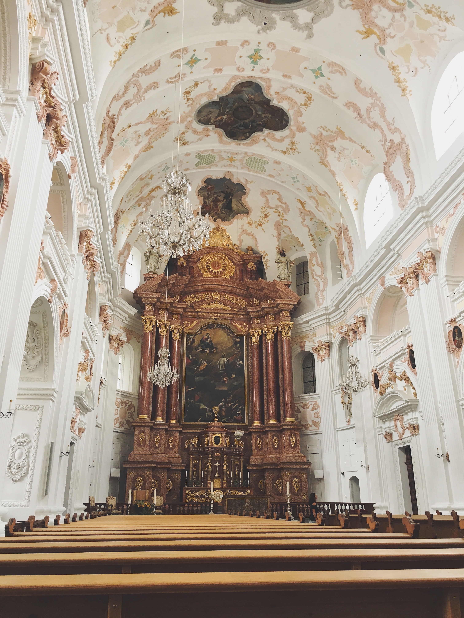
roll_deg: +0.4
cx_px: 232
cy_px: 309
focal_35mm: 29
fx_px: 518
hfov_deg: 48.2
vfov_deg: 61.7
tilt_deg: +19.9
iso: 40
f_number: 2.2
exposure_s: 1/33
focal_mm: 4.15
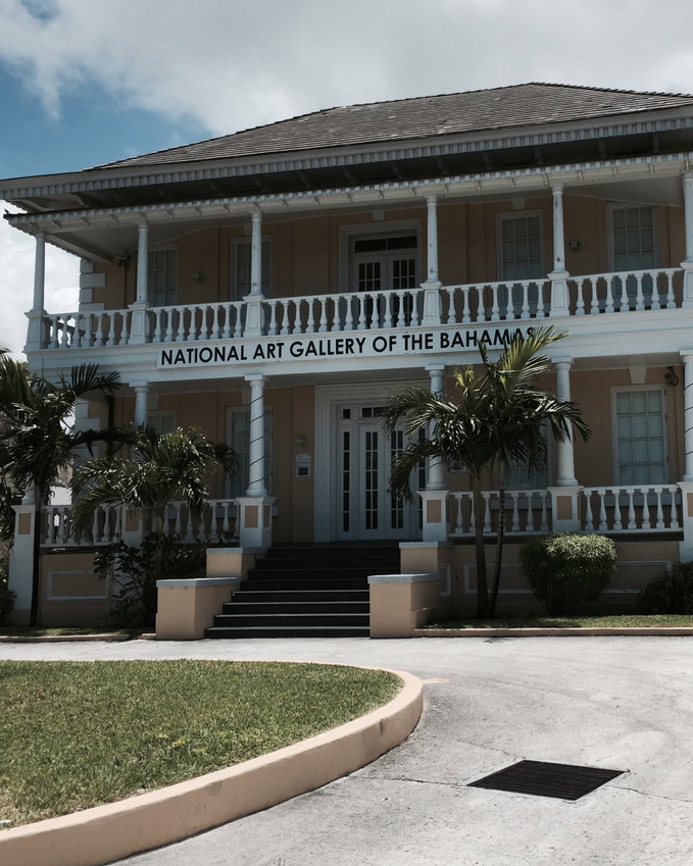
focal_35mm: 40
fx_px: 1026
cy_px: 411
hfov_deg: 36.9
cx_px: 469
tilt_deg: +9.6
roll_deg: +0.3
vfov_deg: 45.8
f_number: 2.2
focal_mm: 4.15
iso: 32
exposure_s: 1/2825
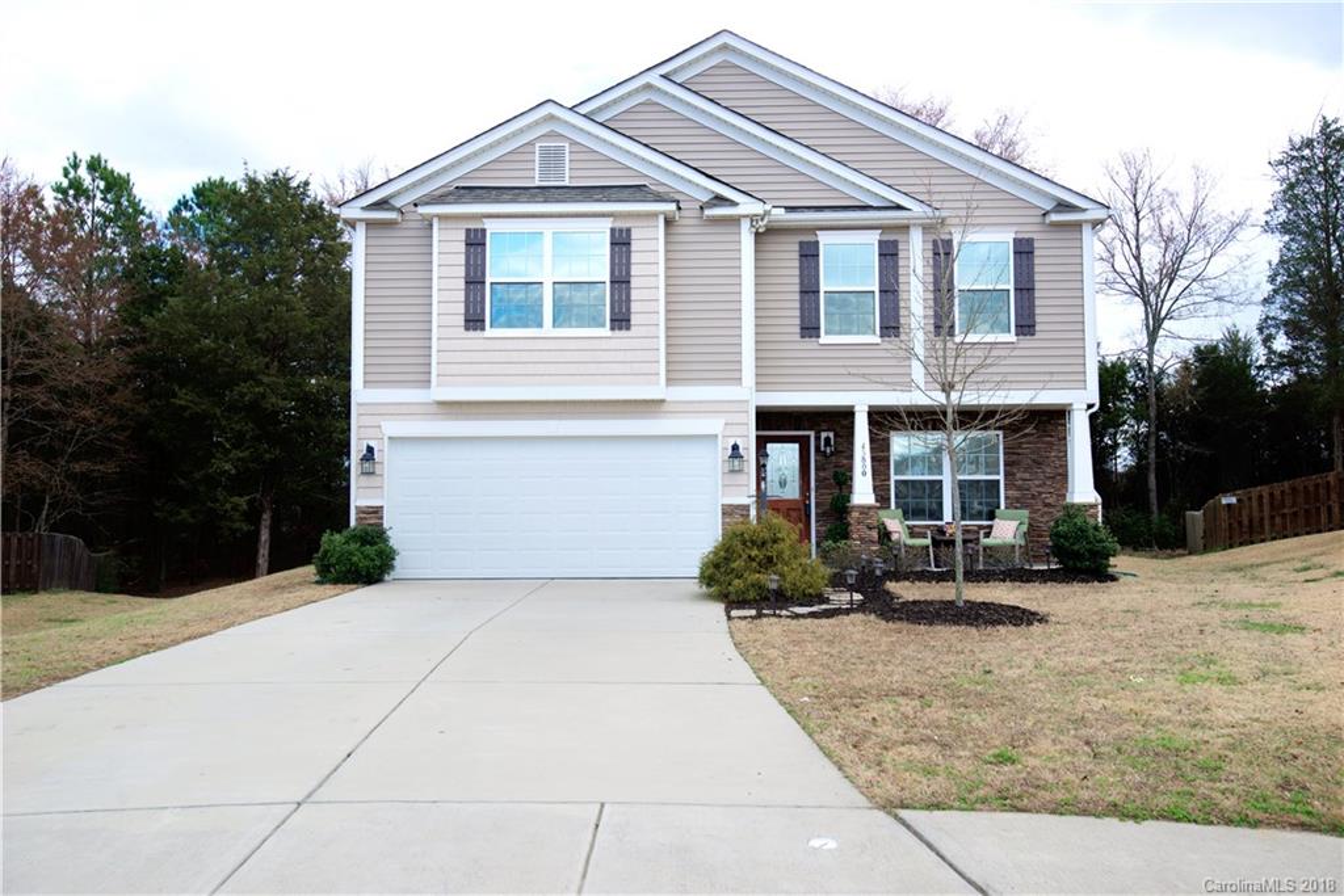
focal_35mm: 30
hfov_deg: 61.9
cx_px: 672
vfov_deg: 43.6
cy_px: 448
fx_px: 1120
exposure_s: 1/250
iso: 100
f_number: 5.6
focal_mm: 30
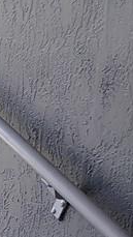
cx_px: -557
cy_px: 418
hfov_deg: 5.1
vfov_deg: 11.0
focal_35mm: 183
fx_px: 1146
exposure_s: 1/111
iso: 275
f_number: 1.8
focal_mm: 5.56
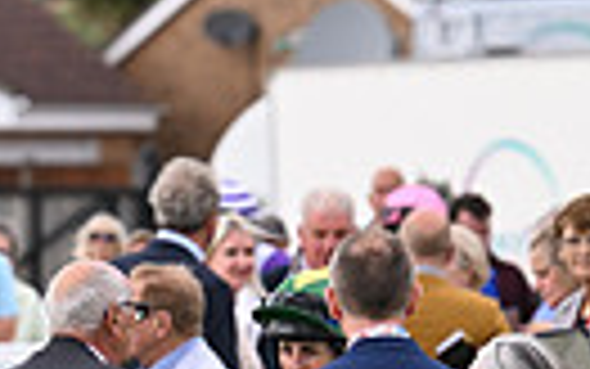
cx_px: -680
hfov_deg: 2.3
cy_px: 560
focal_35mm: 902
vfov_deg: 1.5
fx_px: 14510
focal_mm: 200
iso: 500
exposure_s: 1/500
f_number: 5.6
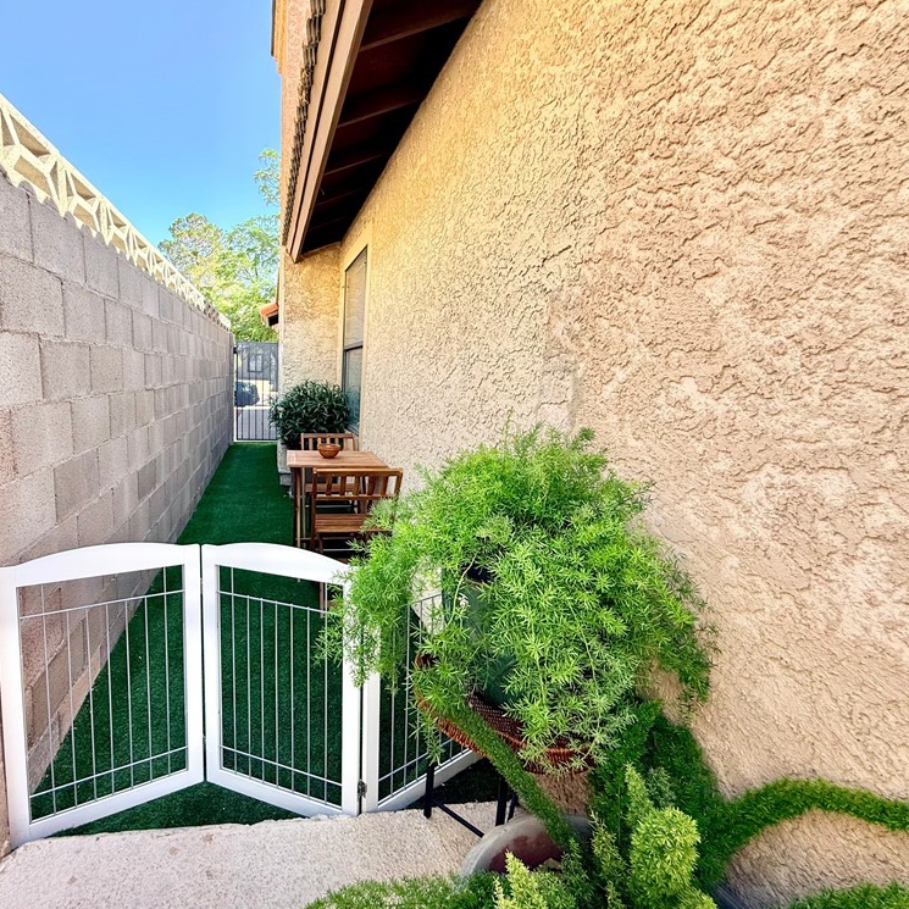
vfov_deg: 84.0
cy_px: 461
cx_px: 347
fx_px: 505
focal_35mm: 17
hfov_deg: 82.5
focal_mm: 2.22
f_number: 2.2
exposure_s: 1/185
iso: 64
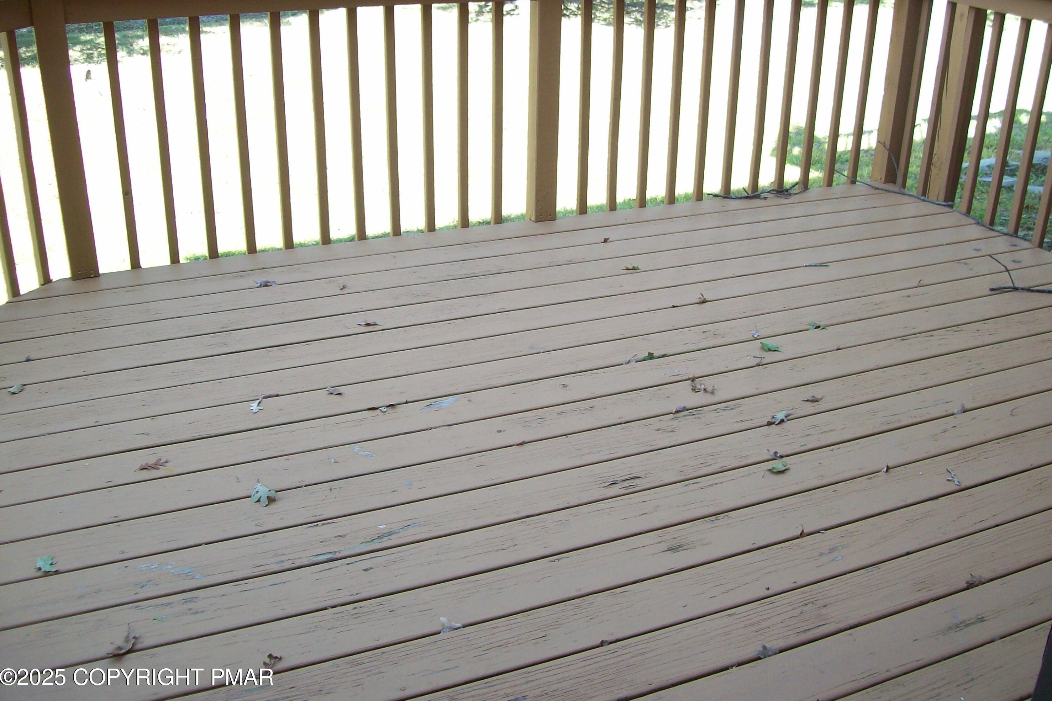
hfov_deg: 50.7
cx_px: 532
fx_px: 1110
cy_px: 314
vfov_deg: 35.0
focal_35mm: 38
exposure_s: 1/89
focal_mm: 6
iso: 80
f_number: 2.7
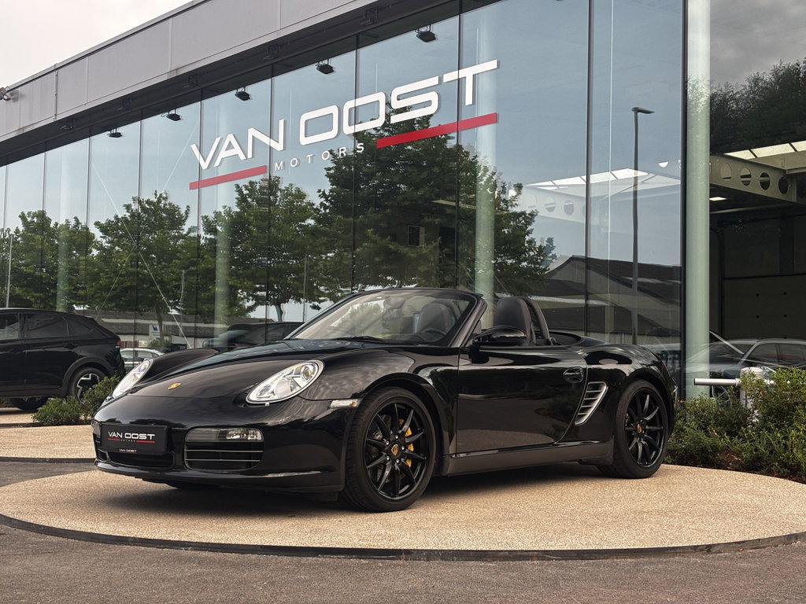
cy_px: 302
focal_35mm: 52
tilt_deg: +4.6
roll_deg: -1.4
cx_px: 403
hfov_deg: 36.8
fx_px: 1211
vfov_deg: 28.0
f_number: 1.6
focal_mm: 5.96
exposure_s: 1/319
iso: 32
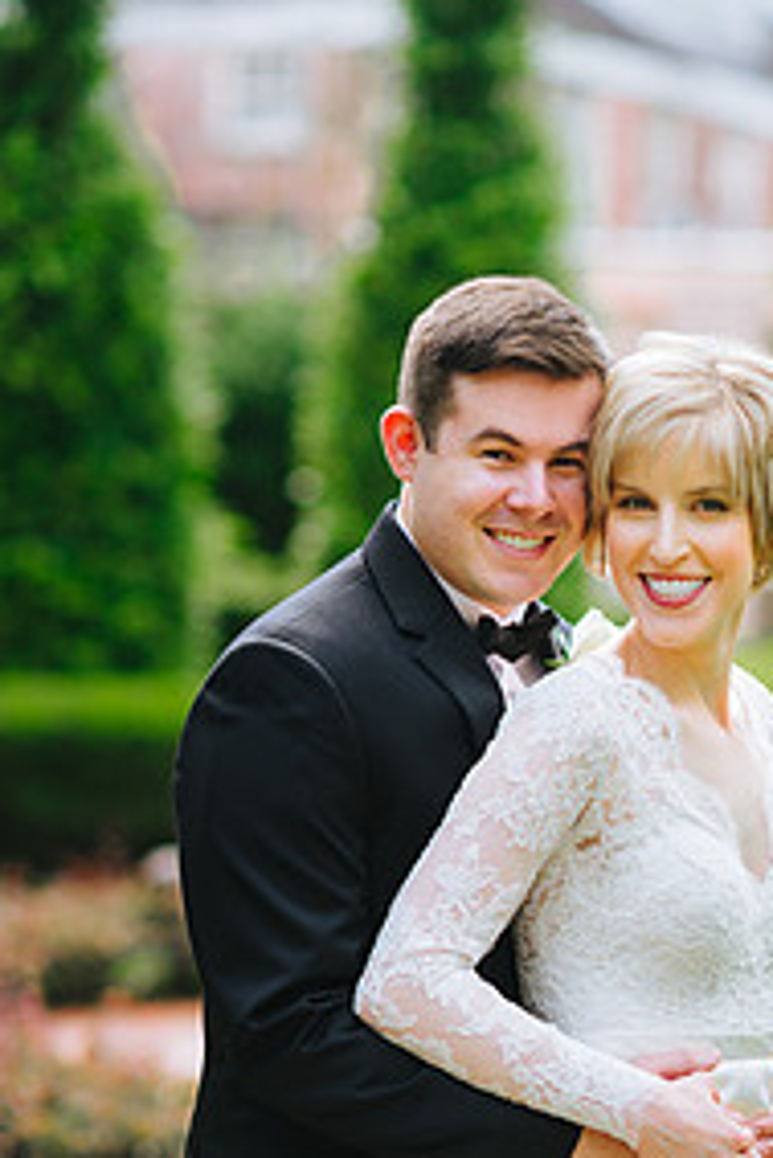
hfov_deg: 10.2
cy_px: 859
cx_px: 577
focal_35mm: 135
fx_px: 4342
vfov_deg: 15.1
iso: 100
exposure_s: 1/500
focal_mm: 85
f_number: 2
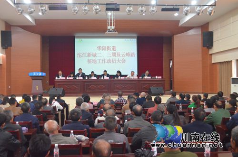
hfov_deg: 49.6
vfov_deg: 34.1
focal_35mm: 39
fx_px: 257
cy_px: 78
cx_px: 119
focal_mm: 26
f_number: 4.2
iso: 3200
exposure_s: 1/25
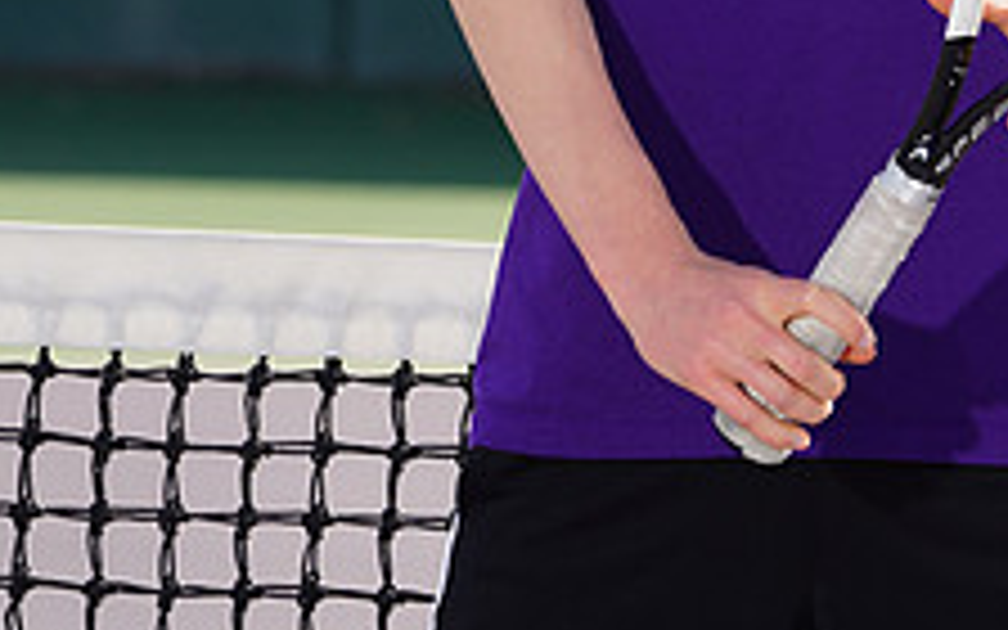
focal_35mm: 701
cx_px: 857
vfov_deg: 1.9
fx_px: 19257
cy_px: -369
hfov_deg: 3.0
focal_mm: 265
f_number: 8
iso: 100
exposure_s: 1/250
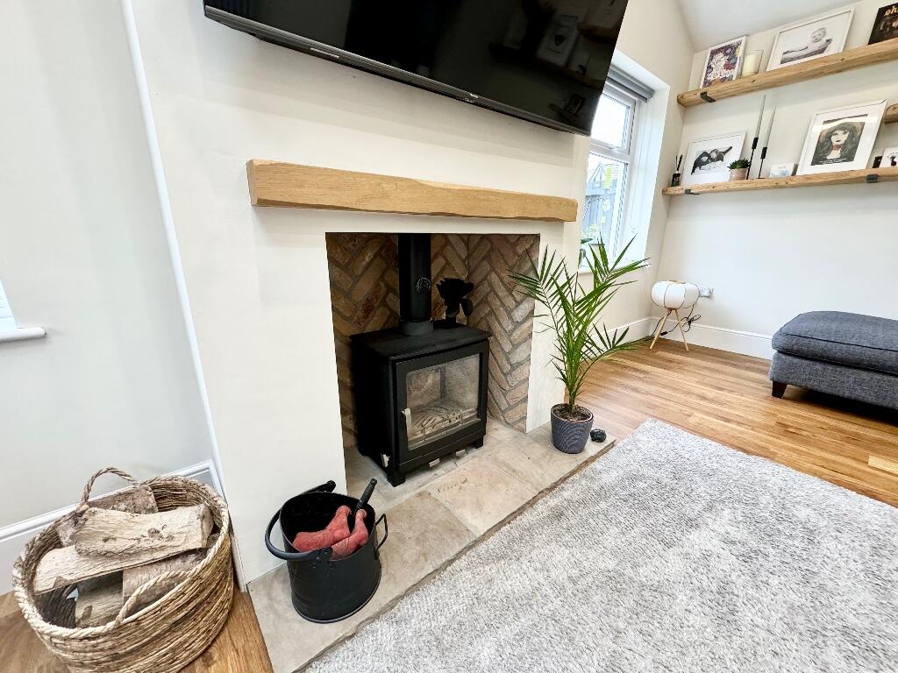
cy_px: 336
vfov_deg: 85.7
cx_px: 449
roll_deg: -0.3
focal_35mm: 14
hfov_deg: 102.1
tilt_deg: -15.7
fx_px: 363
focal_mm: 2.22
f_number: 2.2
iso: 250
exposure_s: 1/99
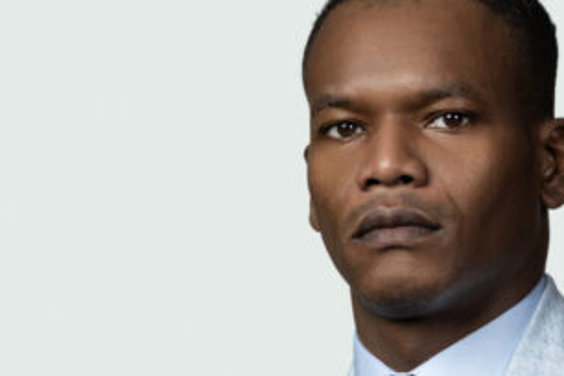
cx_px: 496
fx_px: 3760
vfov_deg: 5.6
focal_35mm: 240
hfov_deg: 8.6
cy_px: 789
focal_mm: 70
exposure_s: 1/100
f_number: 7.1
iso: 320
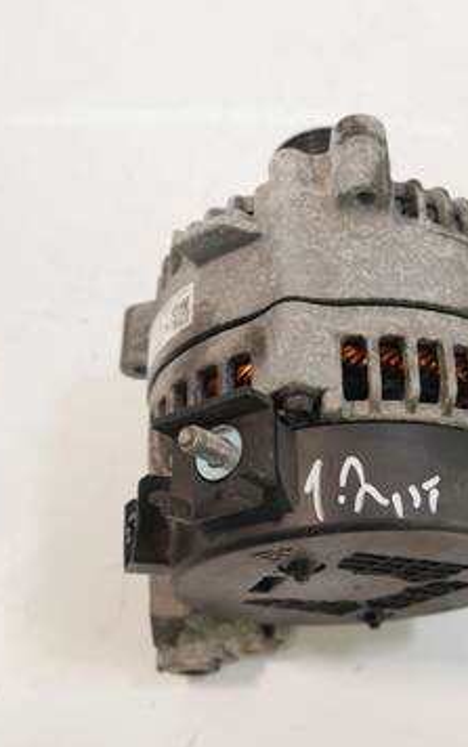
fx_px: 815
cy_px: 374
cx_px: 340
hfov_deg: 31.6
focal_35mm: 40
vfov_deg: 49.3
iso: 500
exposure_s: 1/60
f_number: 3.5
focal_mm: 14
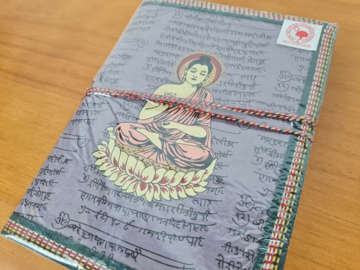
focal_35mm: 26
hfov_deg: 67.3
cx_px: 180
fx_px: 270
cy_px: 135
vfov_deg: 53.1
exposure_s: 1/120
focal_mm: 5.4
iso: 125
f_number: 1.8
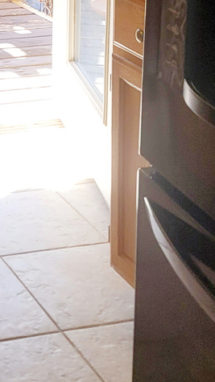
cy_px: -138
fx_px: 892
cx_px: -177
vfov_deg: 21.5
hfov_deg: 12.5
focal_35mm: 88
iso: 25
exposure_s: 1/120
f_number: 1.8
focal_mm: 7
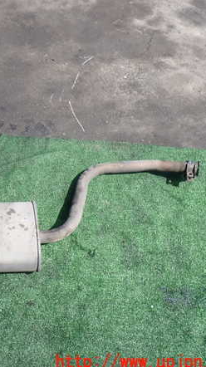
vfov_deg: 54.0
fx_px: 360
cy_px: 186
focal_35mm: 37
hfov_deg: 29.5
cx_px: -6
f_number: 8
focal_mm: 4.5
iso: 100
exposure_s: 1/160
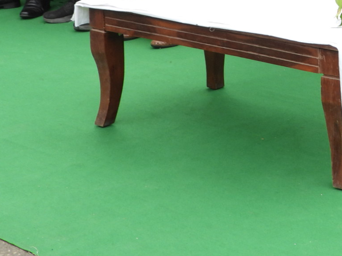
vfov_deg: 11.9
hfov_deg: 15.3
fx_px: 1195
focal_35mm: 121
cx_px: 477
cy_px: -72
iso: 100
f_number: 3.2
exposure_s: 1/250
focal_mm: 7.4
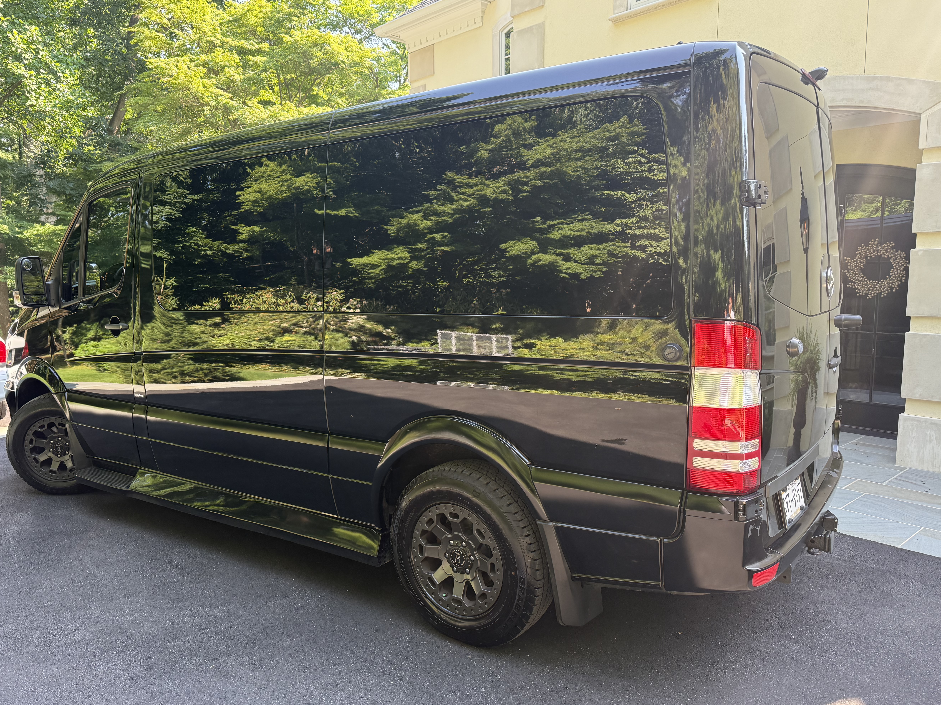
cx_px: 438
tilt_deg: -7.3
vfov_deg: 53.1
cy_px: 350
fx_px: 707
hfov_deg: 67.2
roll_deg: +0.0
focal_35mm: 26
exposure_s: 1/243
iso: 125
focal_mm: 6.76
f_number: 1.78
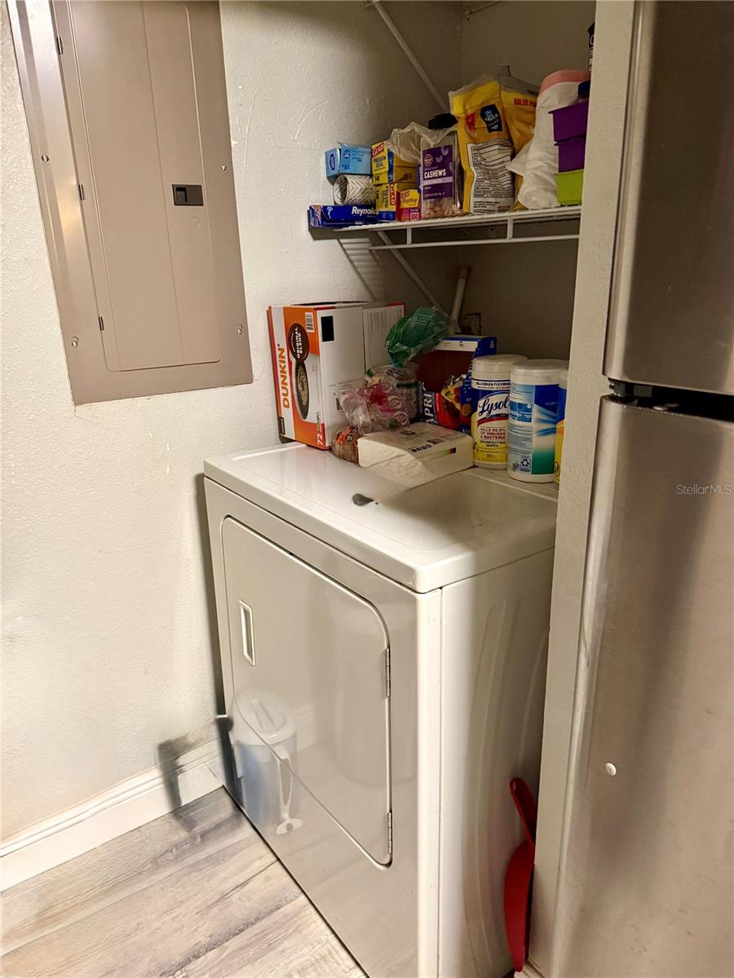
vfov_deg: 71.6
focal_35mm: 24
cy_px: 489
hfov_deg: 56.8
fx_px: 679
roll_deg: +0.7
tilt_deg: -17.6
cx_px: 367
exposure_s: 1/40
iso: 640
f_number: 1.78
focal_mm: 6.76
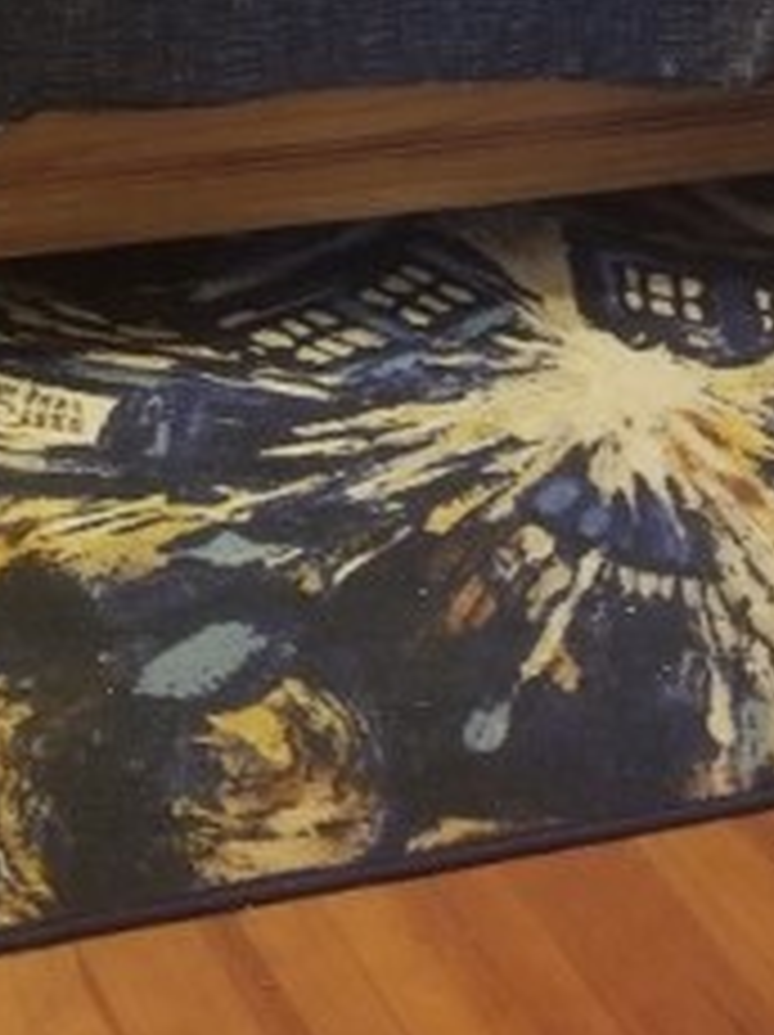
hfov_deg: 15.9
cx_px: -279
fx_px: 2599
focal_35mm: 87
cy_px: -459
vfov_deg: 19.9
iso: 200
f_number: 1.7
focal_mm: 4.25
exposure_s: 1/10
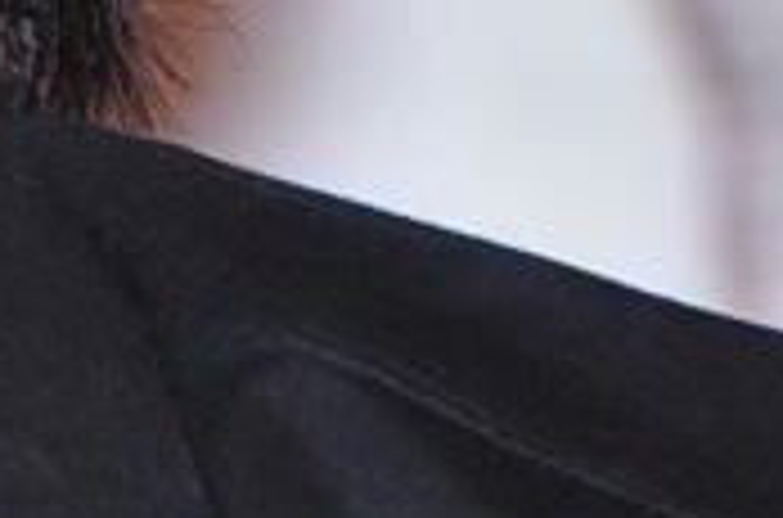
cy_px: -655
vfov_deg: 0.7
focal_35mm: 1866
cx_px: -526
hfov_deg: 1.1
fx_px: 40475
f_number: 8
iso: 400
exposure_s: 1/125
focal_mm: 180
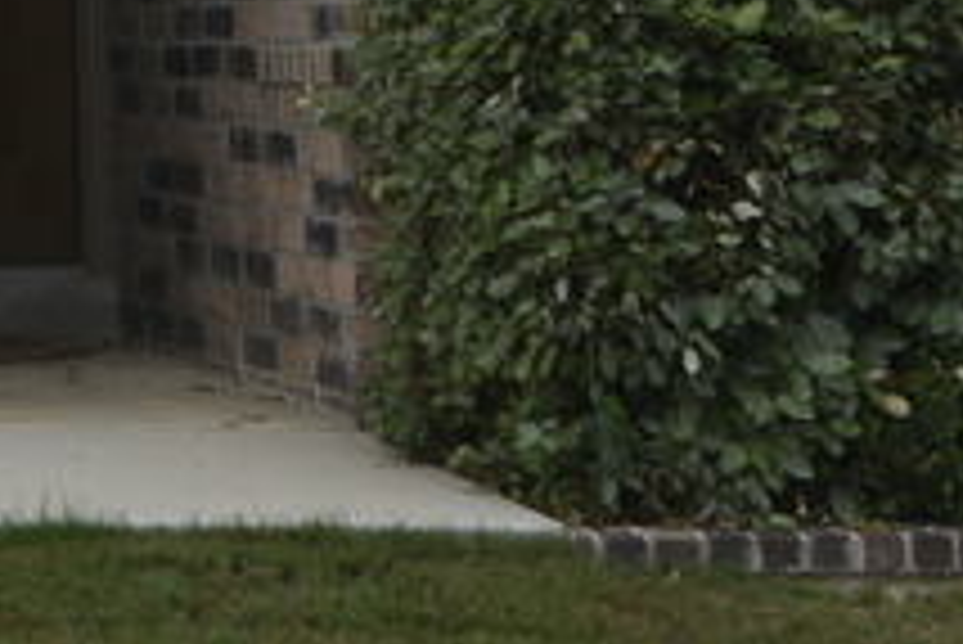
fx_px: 4256
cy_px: -378
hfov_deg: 11.5
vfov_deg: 8.4
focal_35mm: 159
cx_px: -1040
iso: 500
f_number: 11
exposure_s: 1/640
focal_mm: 21
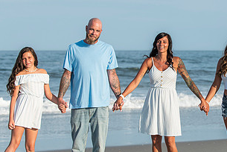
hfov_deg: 15.3
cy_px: 73
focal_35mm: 133
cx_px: 173
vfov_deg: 10.3
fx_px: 839
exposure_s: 1/2500
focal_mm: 70
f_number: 3.5
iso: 250
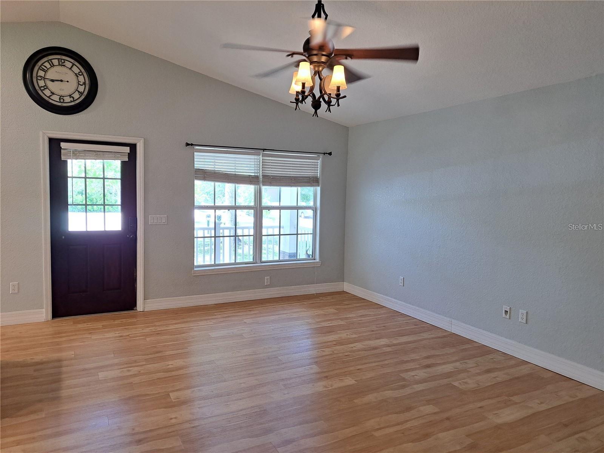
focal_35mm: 24
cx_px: 302
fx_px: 419
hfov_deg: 71.6
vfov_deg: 56.8
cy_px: 226
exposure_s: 1/60
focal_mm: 5.23
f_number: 1.8
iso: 100
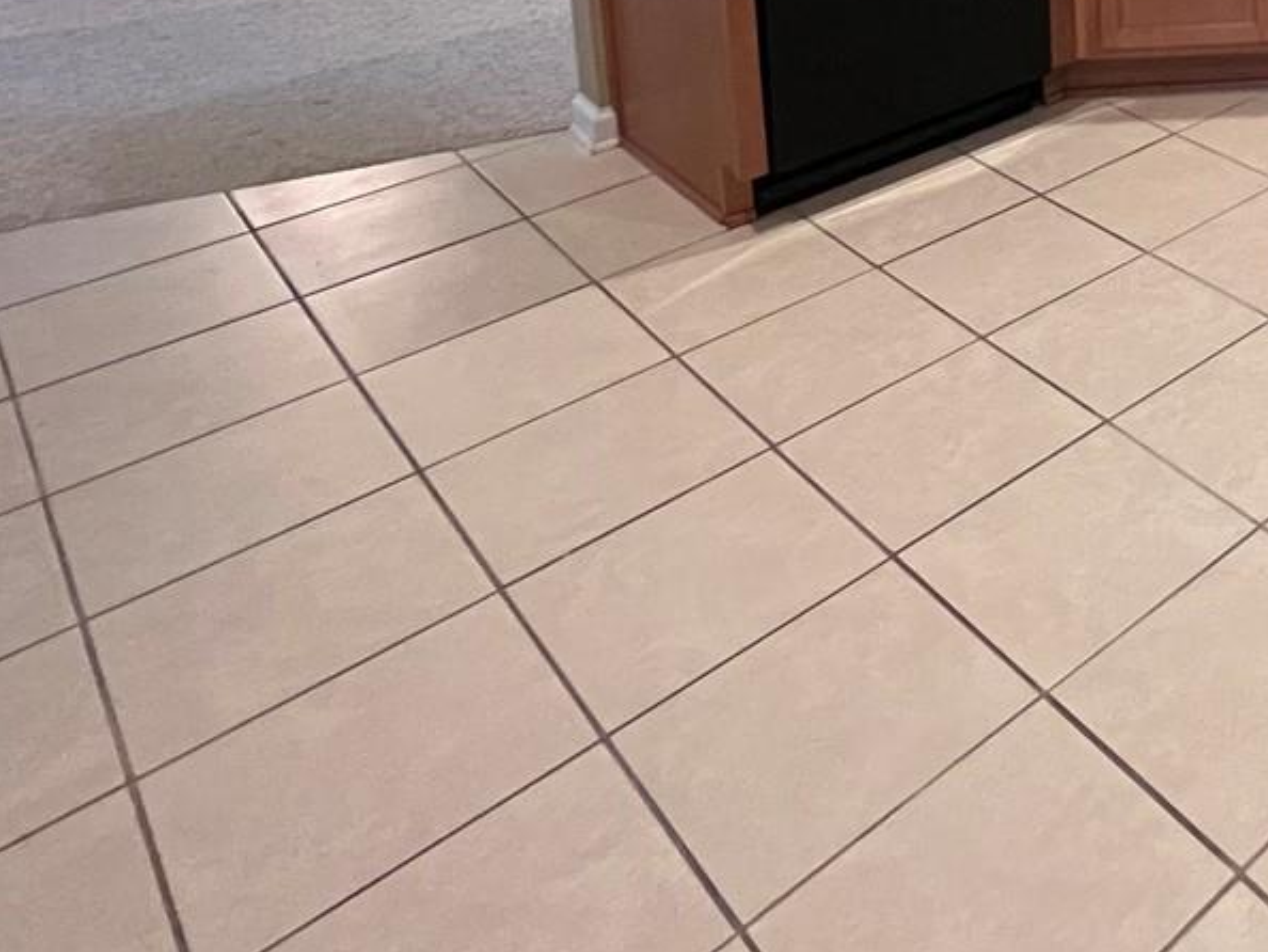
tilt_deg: -9.3
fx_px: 1283
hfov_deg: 39.4
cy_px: -288
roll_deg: -0.5
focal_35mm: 35
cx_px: 1494
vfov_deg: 31.4
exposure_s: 1/60
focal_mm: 1.57
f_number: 1.8
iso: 500
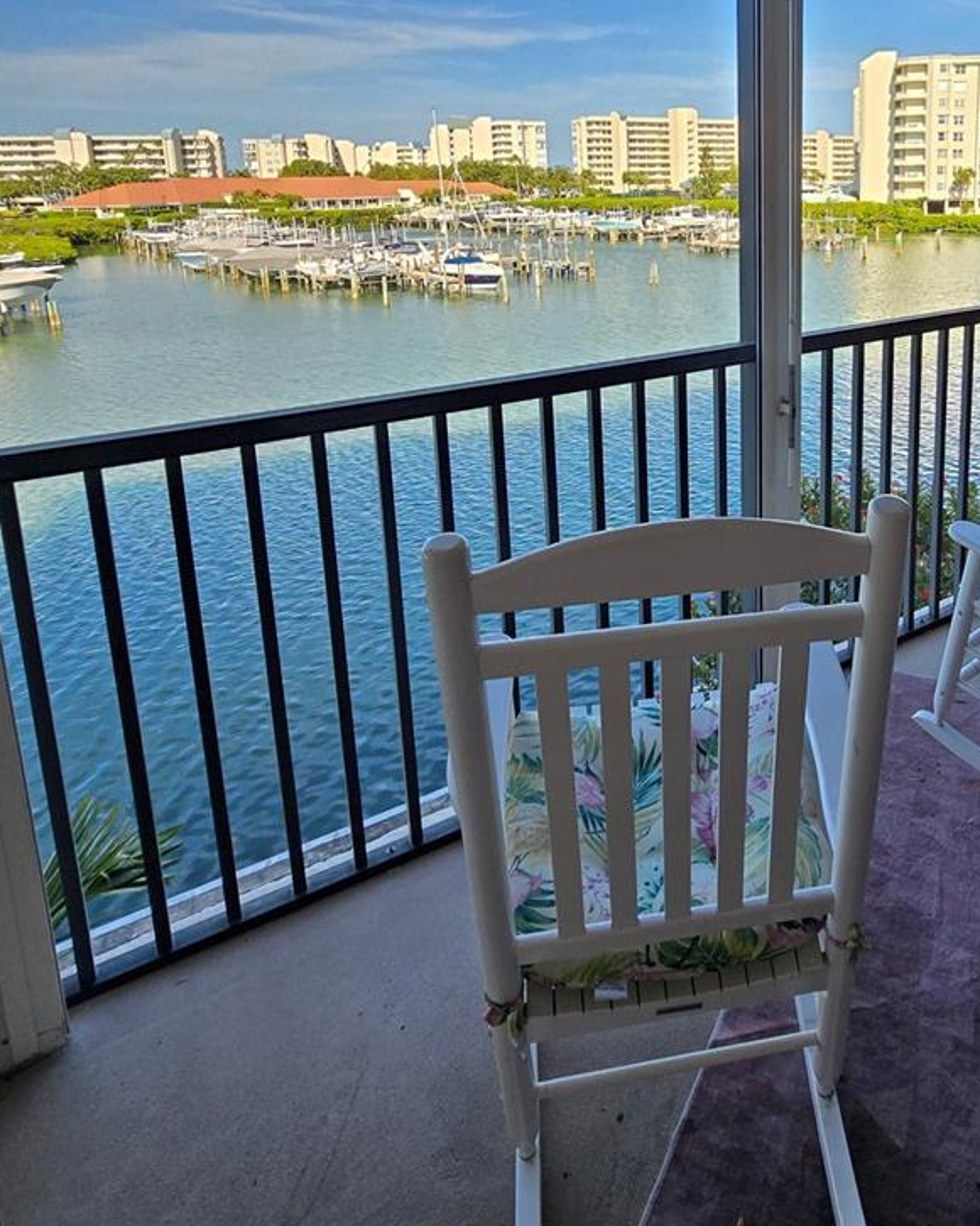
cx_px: 749
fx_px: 761
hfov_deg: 61.4
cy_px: 326
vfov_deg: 72.9
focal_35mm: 21
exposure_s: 1/638
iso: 50
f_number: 2.2
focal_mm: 2.2
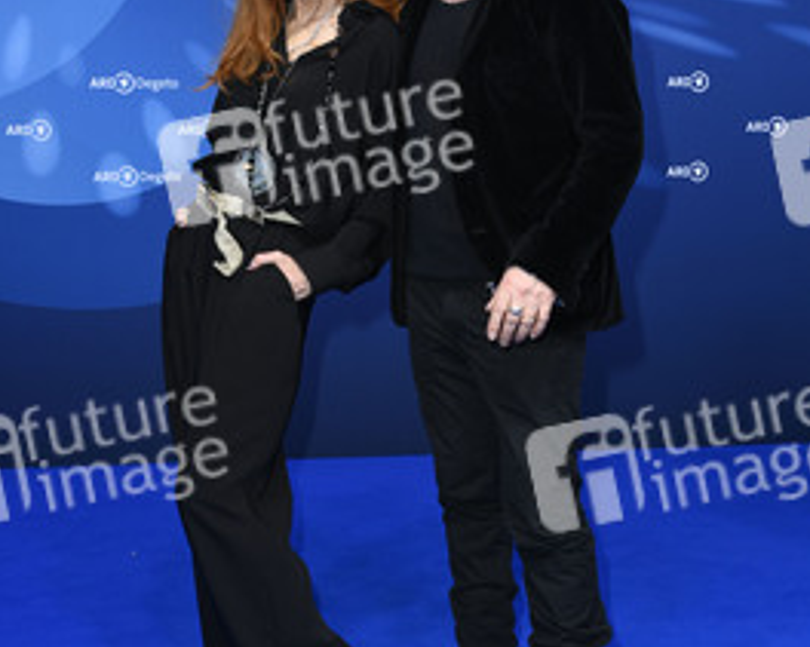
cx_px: 405
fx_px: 1294
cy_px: 307
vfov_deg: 28.1
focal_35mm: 54
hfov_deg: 34.8
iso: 1250
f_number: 5.6
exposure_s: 1/250
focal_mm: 38
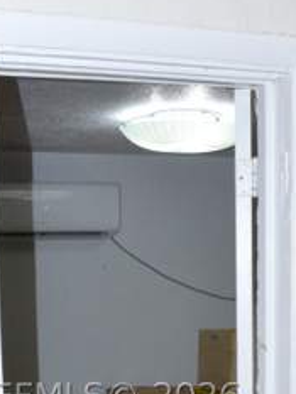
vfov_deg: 22.6
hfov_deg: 17.8
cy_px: 395
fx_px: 945
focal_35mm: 83
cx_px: 140
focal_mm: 28
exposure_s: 1/60
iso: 6400
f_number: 22
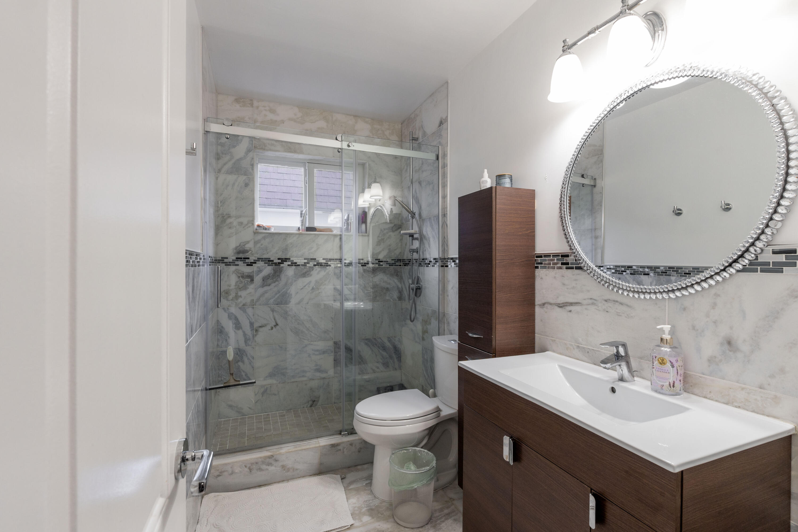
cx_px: 399
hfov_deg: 95.0
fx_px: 366
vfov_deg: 72.1
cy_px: 266
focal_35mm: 16
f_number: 6.3
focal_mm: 11
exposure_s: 1/15
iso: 320
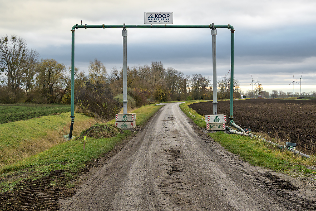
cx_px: 158
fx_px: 428
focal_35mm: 49
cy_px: 106
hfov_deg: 40.5
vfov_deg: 27.7
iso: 400
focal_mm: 32.5
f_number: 6.7
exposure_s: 1/125
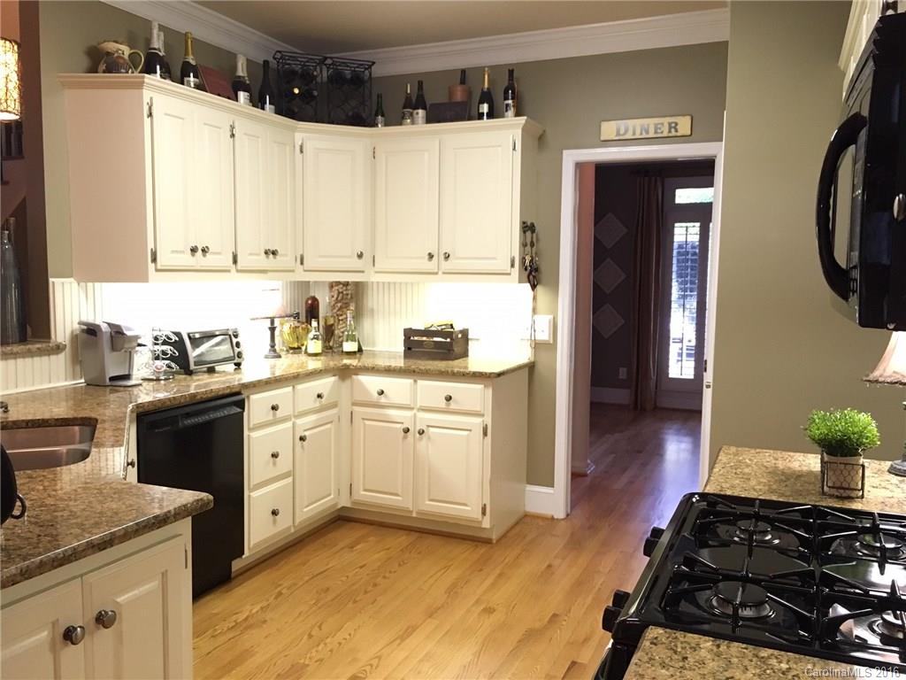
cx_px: 453
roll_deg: -0.6
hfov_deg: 61.7
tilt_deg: -7.1
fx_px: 759
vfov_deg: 48.2
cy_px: 340
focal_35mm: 29
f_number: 2.2
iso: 200
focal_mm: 4.15
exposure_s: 1/17
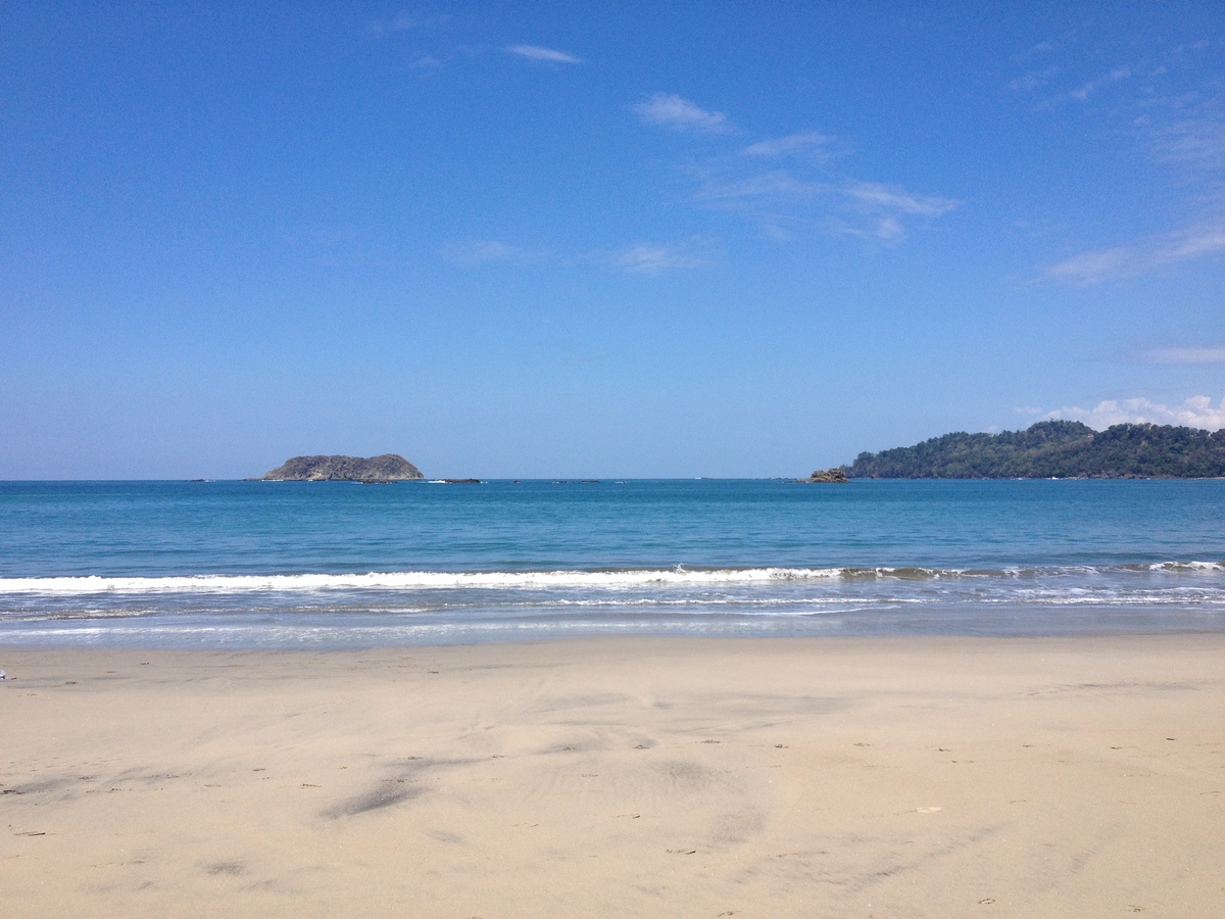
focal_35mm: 35
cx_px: 612
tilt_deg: -2.2
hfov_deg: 52.6
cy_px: 460
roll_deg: +0.7
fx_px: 1239
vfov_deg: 40.7
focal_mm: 4.28
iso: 50
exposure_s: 1/2513
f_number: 2.4
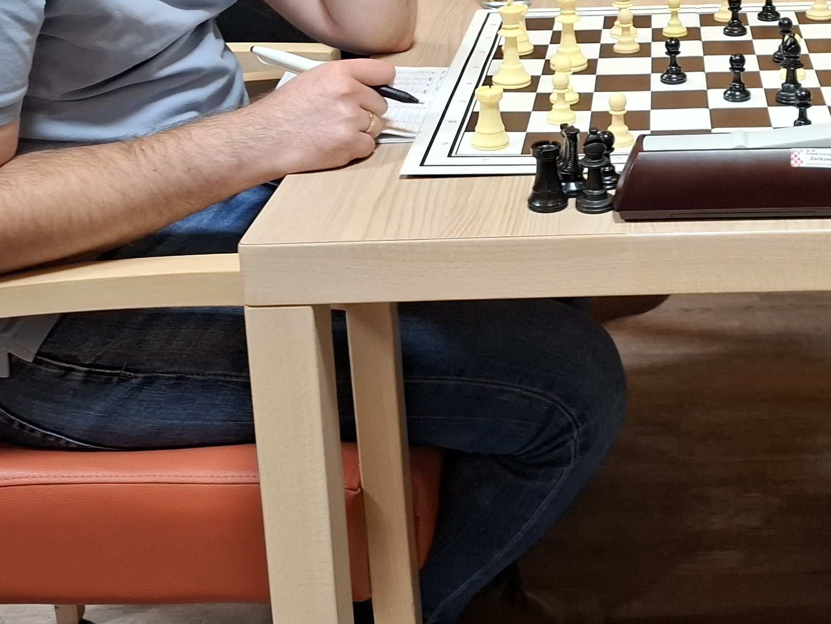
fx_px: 1369
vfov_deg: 24.6
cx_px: 688
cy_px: 10
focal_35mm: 57
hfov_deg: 32.7
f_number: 1.8
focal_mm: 5.54
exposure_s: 1/33
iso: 250
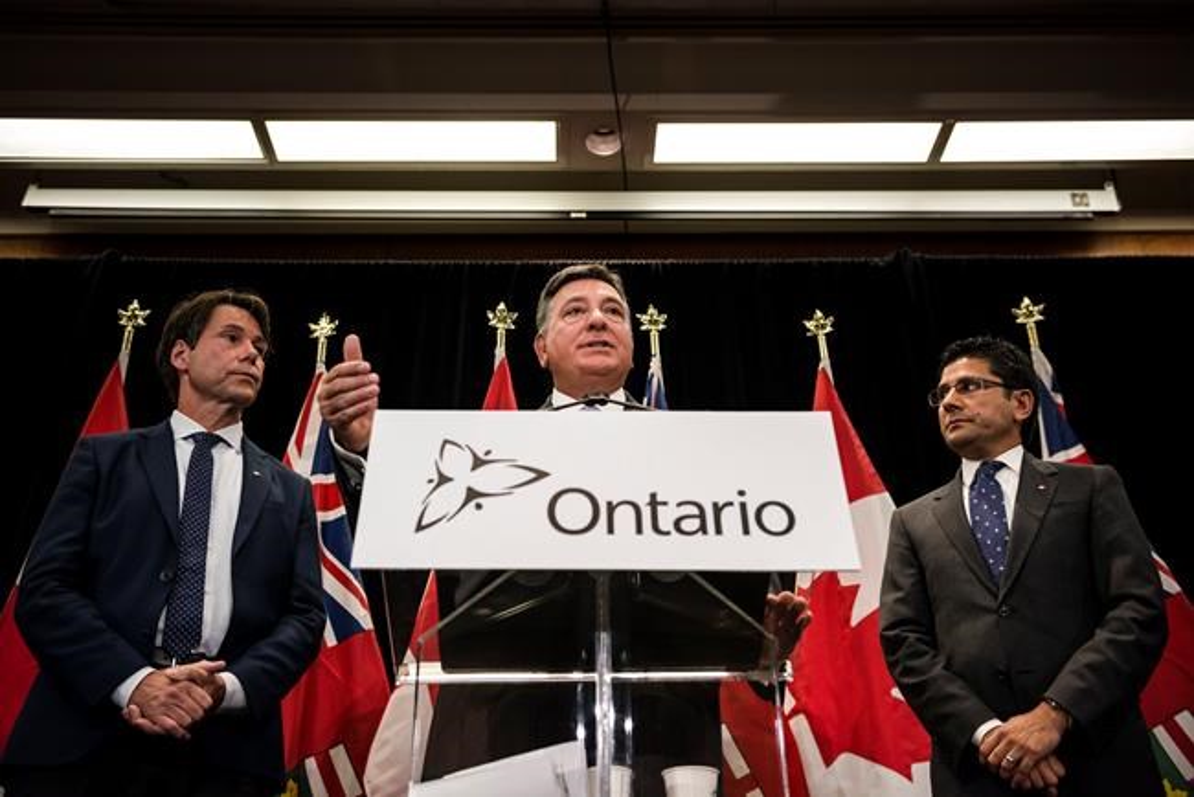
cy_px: 398
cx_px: 597
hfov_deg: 54.4
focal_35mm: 35
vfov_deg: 37.9
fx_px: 1161
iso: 1600
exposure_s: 1/500
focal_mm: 35
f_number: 3.5
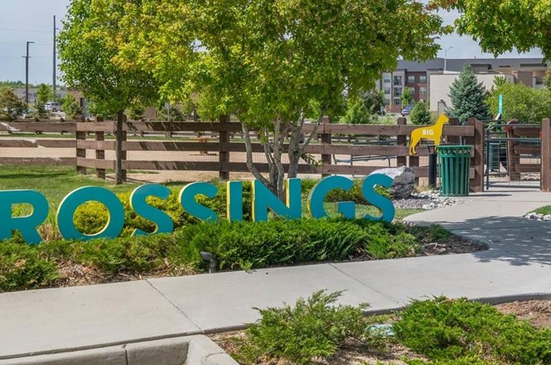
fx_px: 993
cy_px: 136
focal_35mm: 65
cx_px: 478
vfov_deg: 20.8
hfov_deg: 29.9
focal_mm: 32
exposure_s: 1/640
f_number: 8
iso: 220
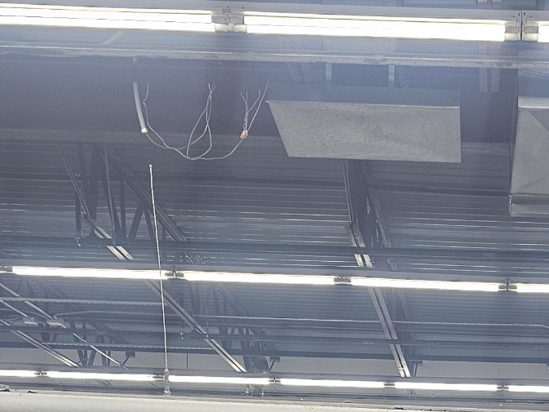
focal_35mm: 82
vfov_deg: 15.6
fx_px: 1301
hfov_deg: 22.9
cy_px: 730
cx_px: 553
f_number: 1.7
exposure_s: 1/120
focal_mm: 6.3
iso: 160
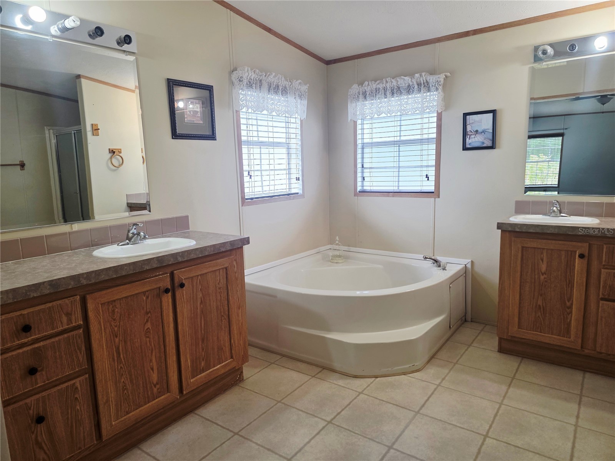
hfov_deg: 73.9
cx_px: 308
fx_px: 409
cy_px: 230
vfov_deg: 58.9
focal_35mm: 23
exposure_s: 1/120
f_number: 1.7
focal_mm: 6.3
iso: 100
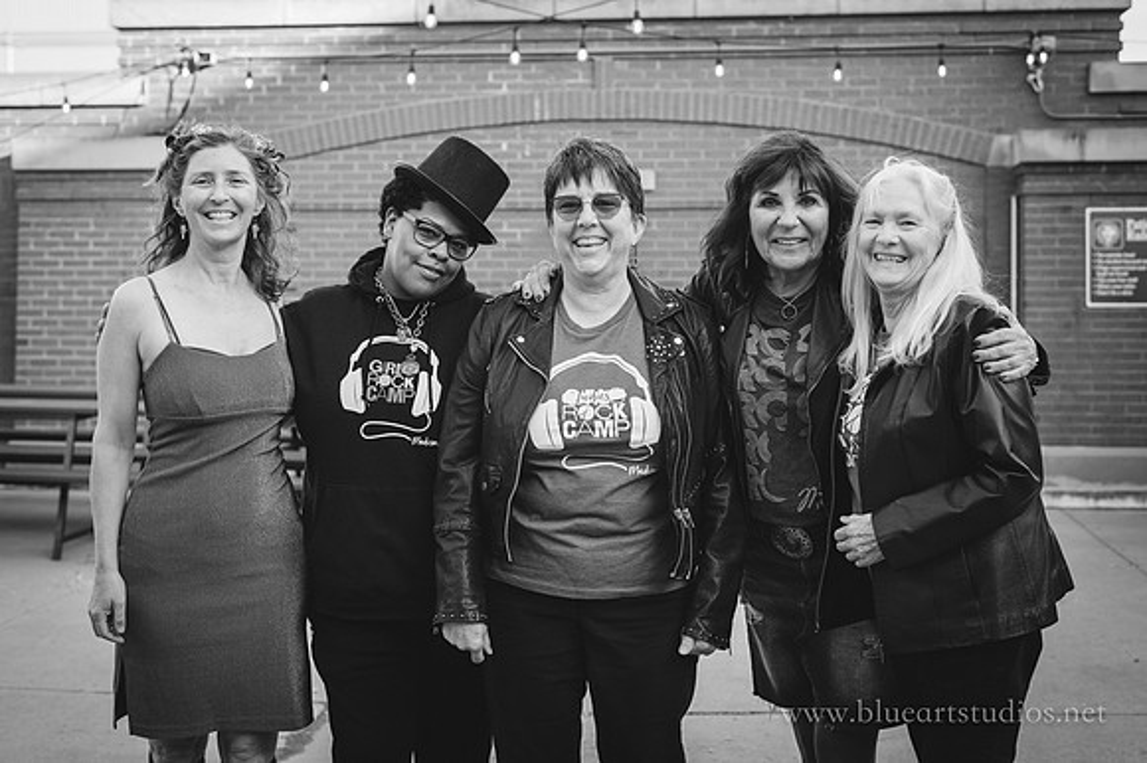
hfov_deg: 38.7
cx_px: 565
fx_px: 1632
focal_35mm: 51
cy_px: 382
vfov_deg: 26.3
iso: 250
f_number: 4
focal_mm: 50
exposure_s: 1/320
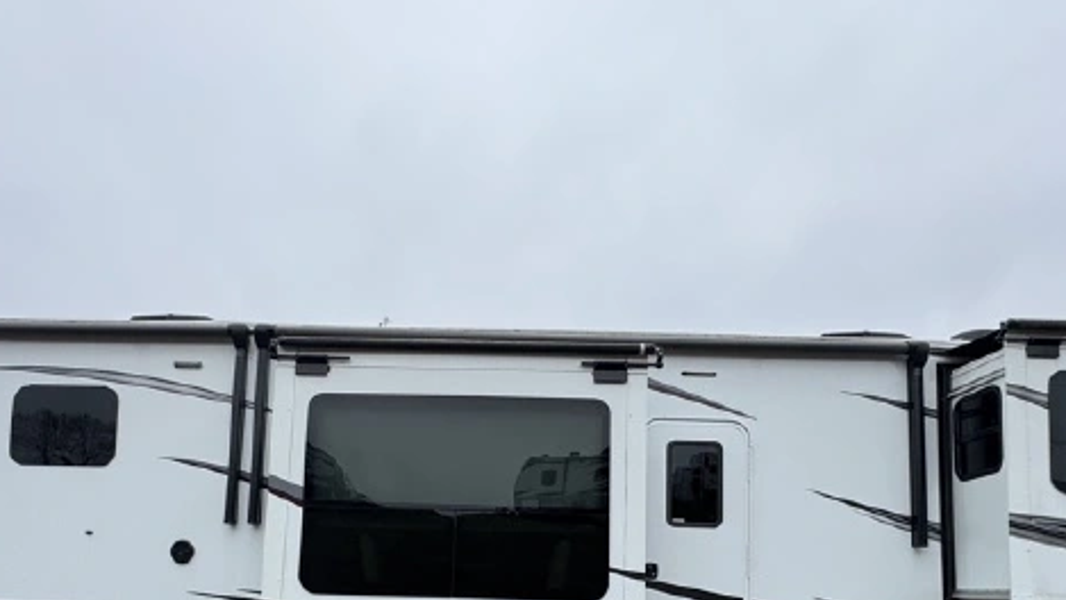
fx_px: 735
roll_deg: -2.2
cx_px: 477
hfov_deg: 71.7
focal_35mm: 26
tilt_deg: +4.8
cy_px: 527
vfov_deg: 41.3
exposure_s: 1/605
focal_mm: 2.22
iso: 50
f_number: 2.2
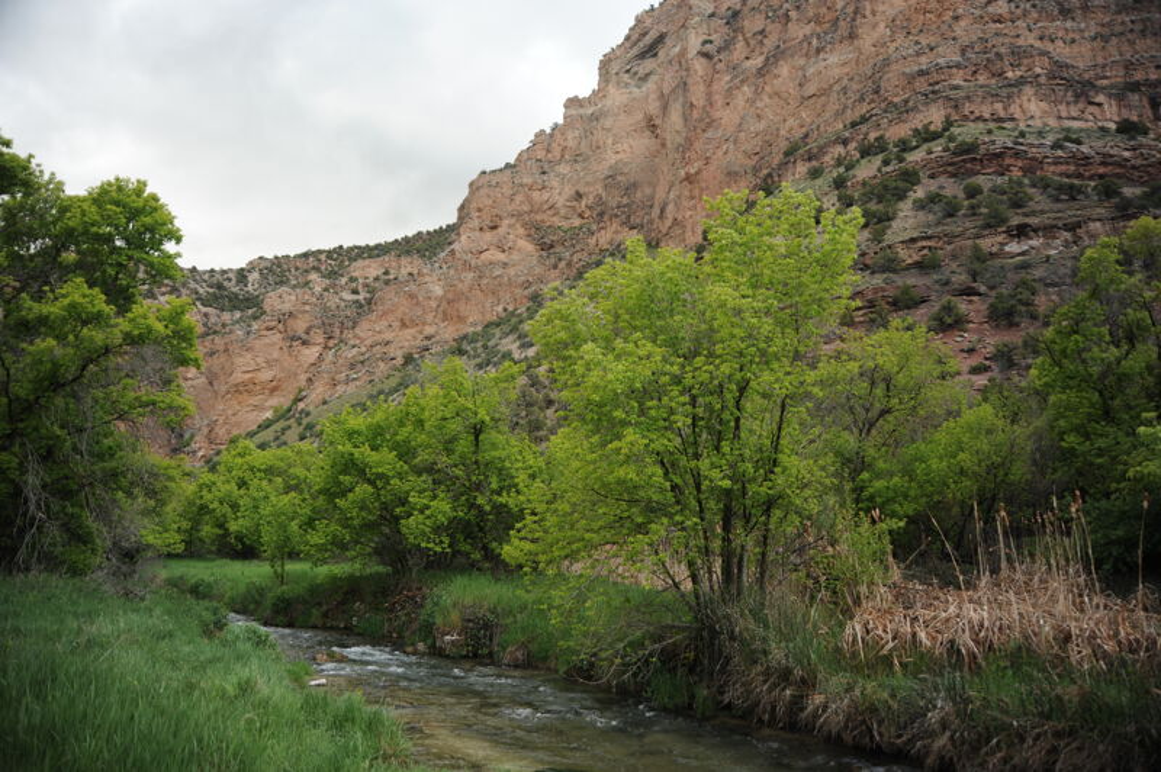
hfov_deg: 65.5
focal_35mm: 28
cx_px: 580
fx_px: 902
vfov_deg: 46.3
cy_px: 386
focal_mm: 28
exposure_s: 1/250
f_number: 4.5
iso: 400
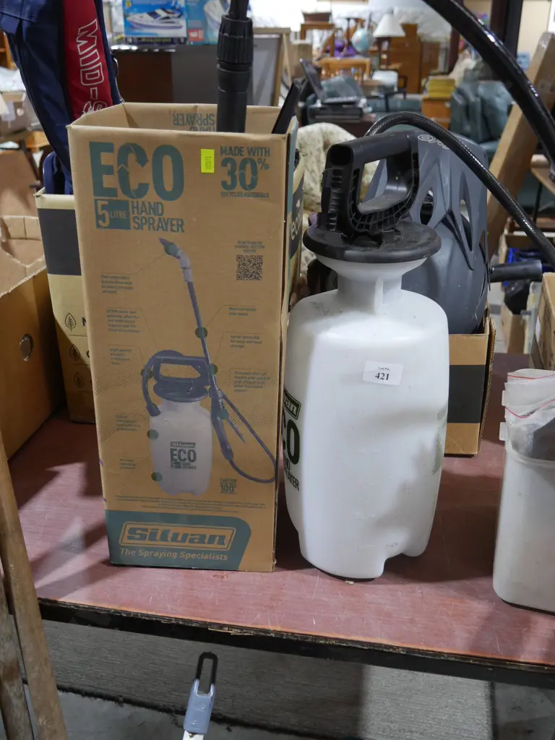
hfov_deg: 41.8
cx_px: 278
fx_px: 727
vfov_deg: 54.0
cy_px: 370
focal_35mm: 34
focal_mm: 17
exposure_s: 1/60
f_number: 4
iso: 800
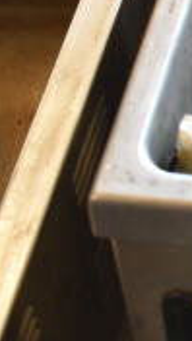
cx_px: 559
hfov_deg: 8.0
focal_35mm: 131
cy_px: -20
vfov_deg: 16.0
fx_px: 1186
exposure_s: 1/50
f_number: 4
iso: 1600
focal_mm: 24
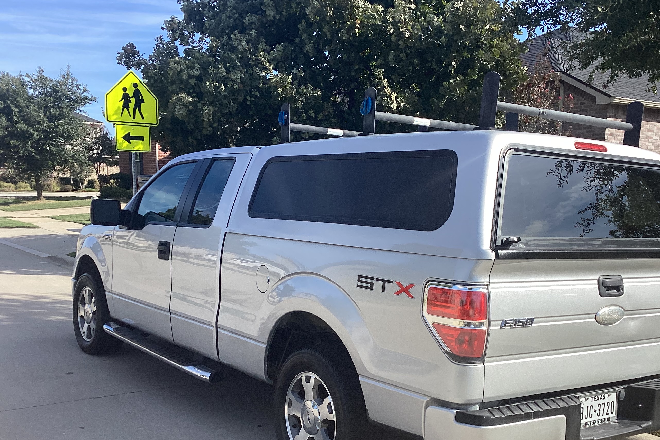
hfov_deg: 47.3
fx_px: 752
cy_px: 297
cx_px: 370
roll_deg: -2.2
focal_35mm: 41
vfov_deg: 32.3
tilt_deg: -6.4
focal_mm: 3.3
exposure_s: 1/895
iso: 25
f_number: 2.4
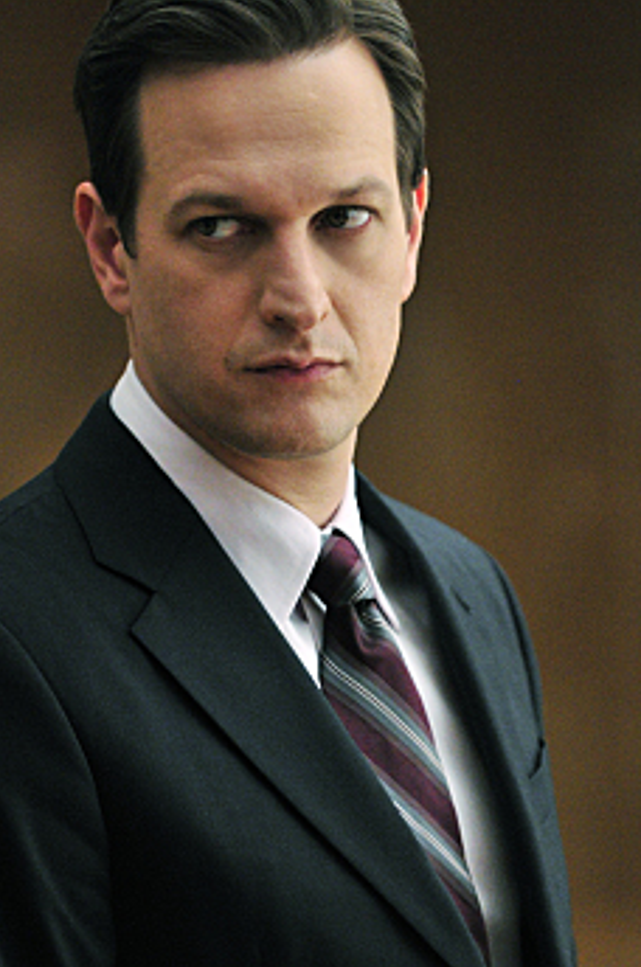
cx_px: 363
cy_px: 537
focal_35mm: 371
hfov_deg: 3.7
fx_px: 9948
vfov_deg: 5.6
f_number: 2.8
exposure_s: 1/125
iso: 1250
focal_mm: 170
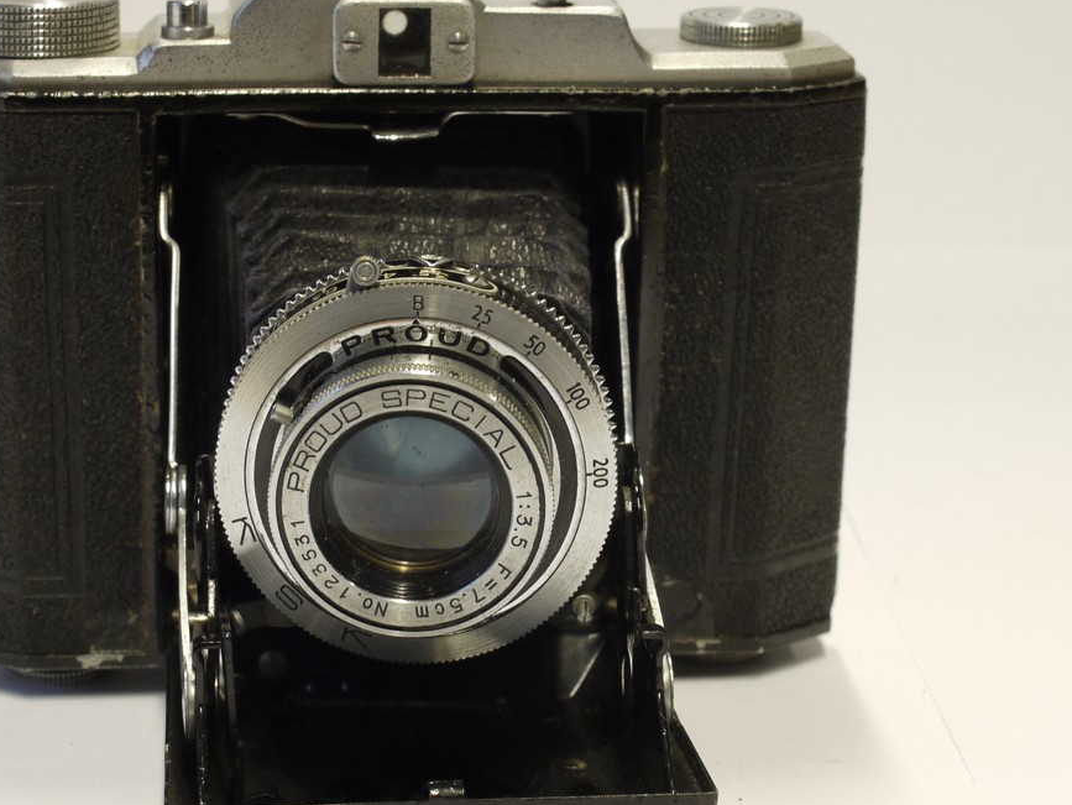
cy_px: 434
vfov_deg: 17.8
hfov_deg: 23.5
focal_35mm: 83
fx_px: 2571
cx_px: 409
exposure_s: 1/10
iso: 400
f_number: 9
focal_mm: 30
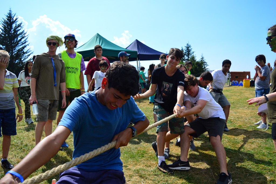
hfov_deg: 57.3
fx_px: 253
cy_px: 92
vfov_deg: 39.9
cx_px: 138
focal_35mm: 33
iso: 200
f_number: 4.5
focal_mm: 22
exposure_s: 1/2000
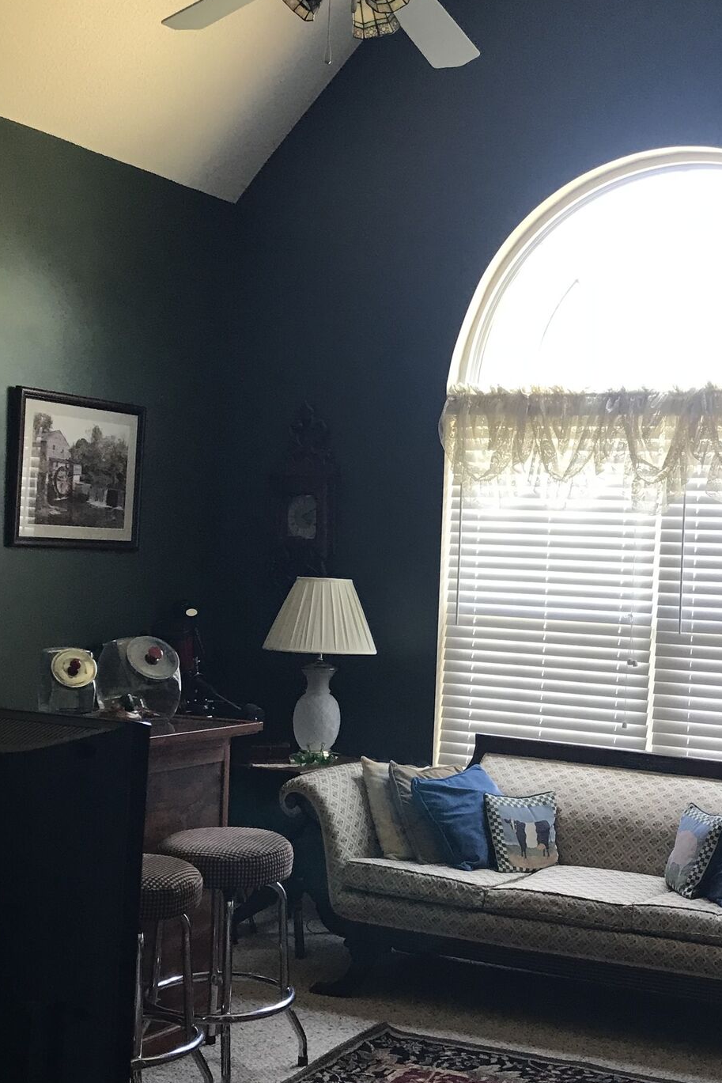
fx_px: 1474
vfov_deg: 40.3
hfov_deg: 27.3
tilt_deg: -0.9
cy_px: 585
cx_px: 510
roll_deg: -2.6
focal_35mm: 49
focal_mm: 3.99
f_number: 1.8
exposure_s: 1/24
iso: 40
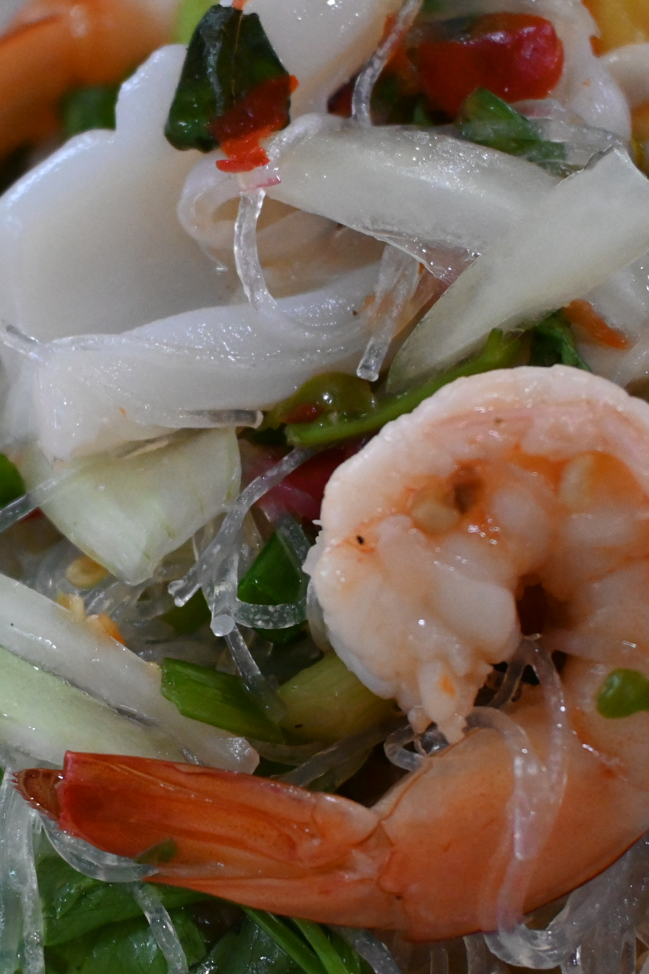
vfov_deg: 24.2
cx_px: 77
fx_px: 2271
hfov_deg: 16.1
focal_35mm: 84
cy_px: 551
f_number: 4.8
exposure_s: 1/100
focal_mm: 29
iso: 3200
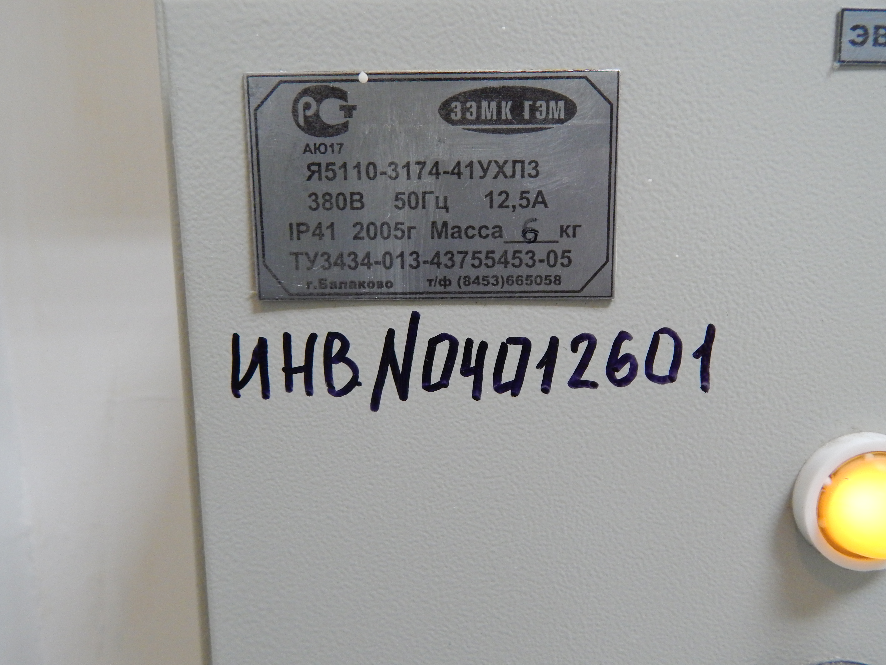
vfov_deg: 54.9
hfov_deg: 69.4
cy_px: 332
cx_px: 443
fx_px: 640
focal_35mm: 25
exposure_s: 1/20
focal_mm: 4.5
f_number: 3.1
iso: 400
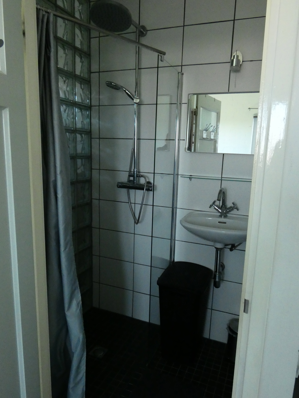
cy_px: 199
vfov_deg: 69.4
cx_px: 150
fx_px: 288
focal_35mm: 25
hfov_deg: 54.9
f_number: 3
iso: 1250
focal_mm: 4.4
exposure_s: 1/160
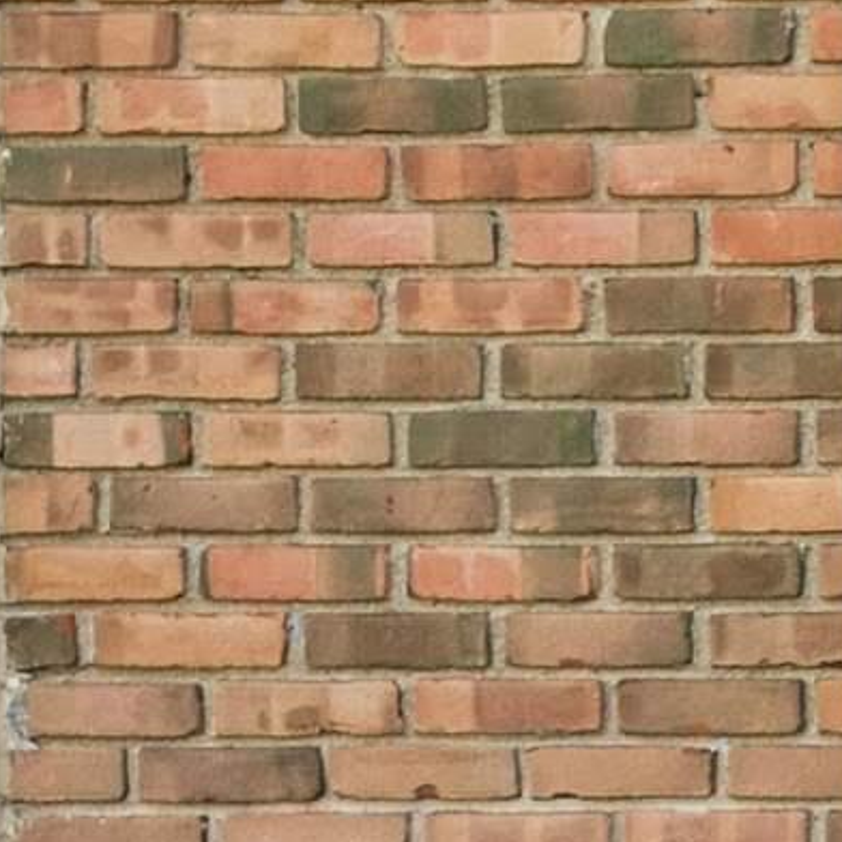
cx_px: 2172
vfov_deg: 8.7
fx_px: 5504
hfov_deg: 8.0
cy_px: 784
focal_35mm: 200
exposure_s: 1/30
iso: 200
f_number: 11
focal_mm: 30
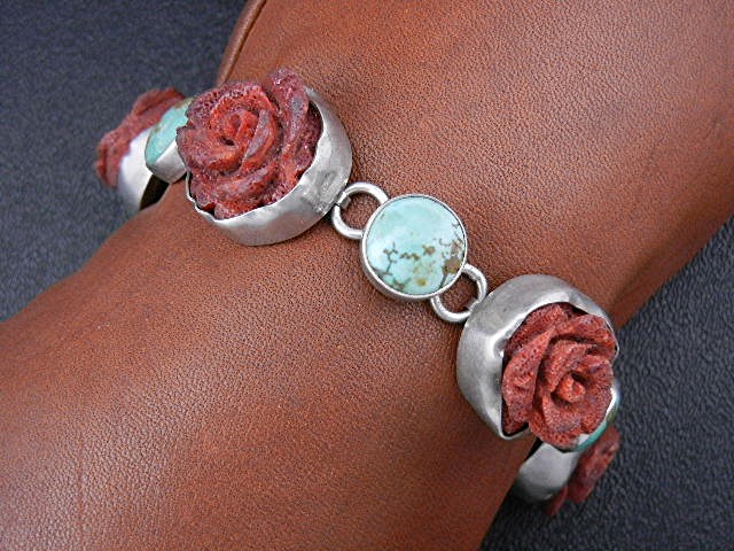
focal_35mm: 68
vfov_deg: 21.6
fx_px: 1442
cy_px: 276
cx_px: 367
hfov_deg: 28.6
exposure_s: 1/5.7
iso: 200
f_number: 4.1
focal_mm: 12.2
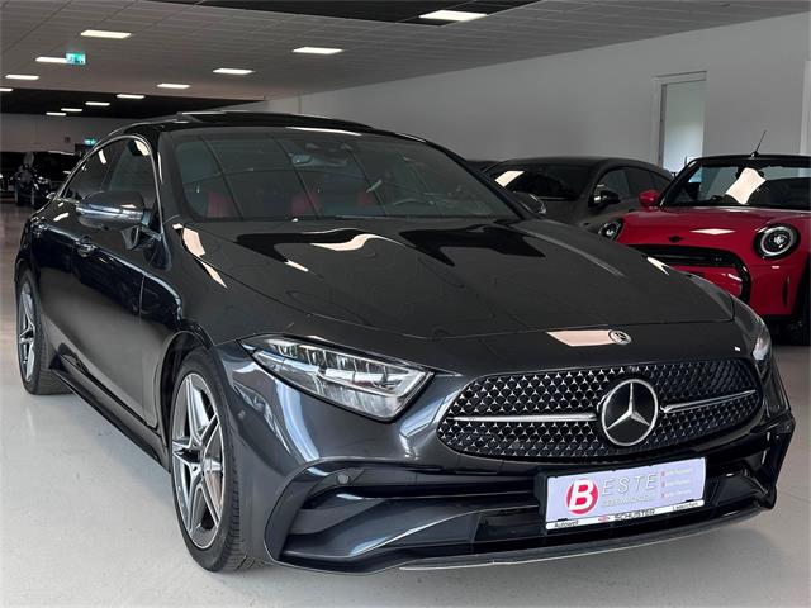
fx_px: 1125
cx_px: 406
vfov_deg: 30.3
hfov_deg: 39.7
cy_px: 304
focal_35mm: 48
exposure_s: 1/143
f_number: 1.78
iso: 80
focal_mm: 6.86
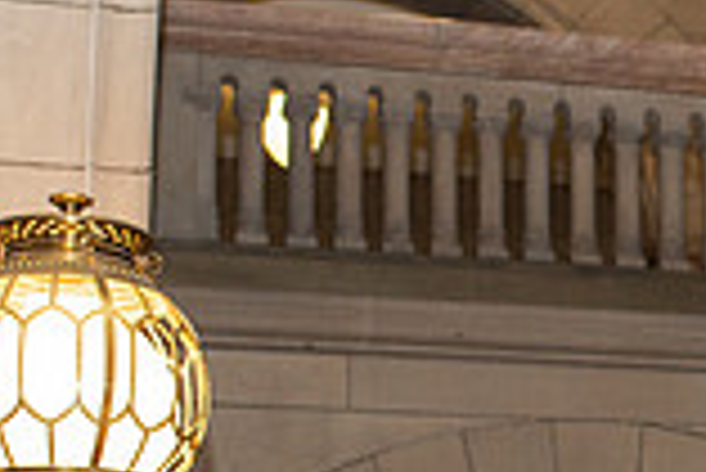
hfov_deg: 13.9
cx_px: 1073
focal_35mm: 138
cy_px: 660
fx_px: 2709
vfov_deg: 9.7
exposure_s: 1/200
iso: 1000
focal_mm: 35
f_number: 4
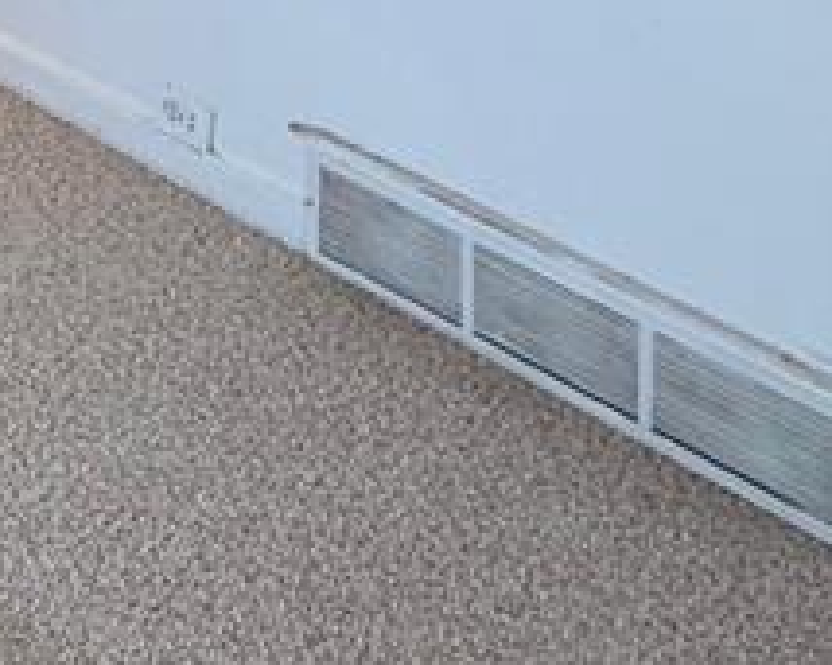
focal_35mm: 95
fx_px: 2338
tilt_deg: -9.7
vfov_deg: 14.4
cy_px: -494
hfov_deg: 17.2
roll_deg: -1.5
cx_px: -583
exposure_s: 1/107
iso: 100
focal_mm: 4.25
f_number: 1.8
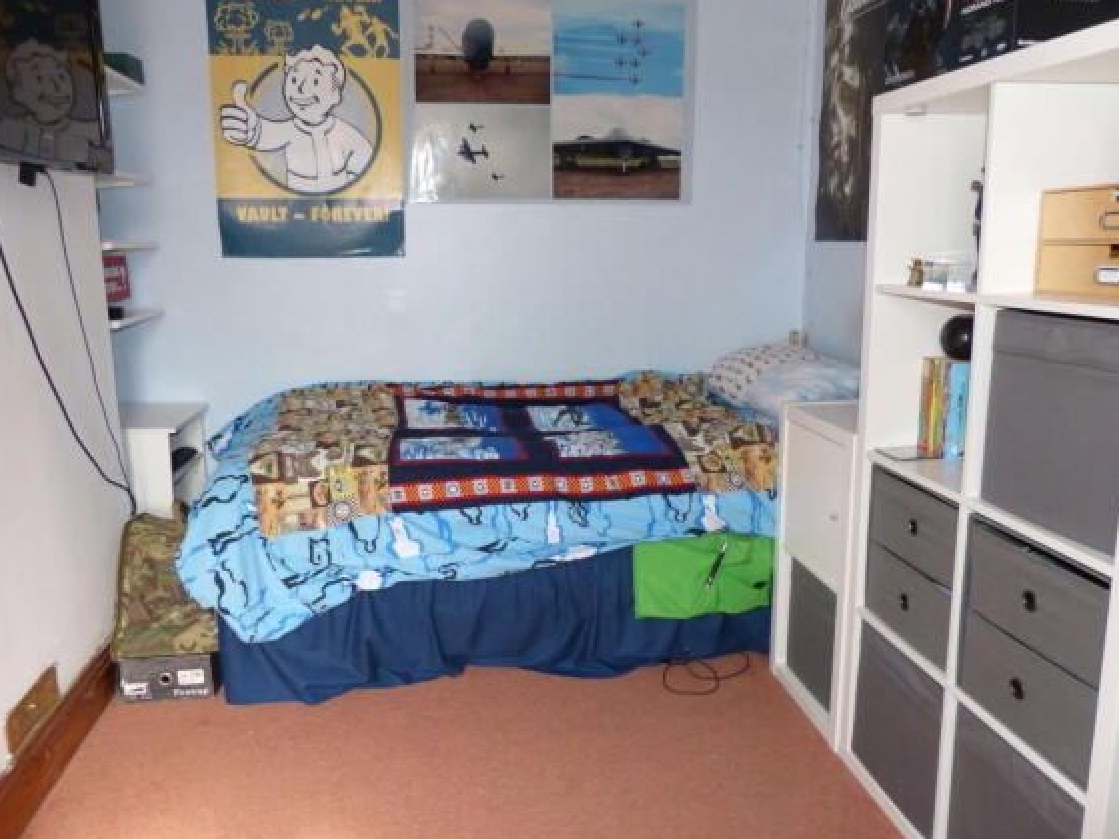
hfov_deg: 67.3
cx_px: 541
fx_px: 840
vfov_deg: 53.1
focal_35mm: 26
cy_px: 417
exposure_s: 1/60
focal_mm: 4.5
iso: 400
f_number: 2.8
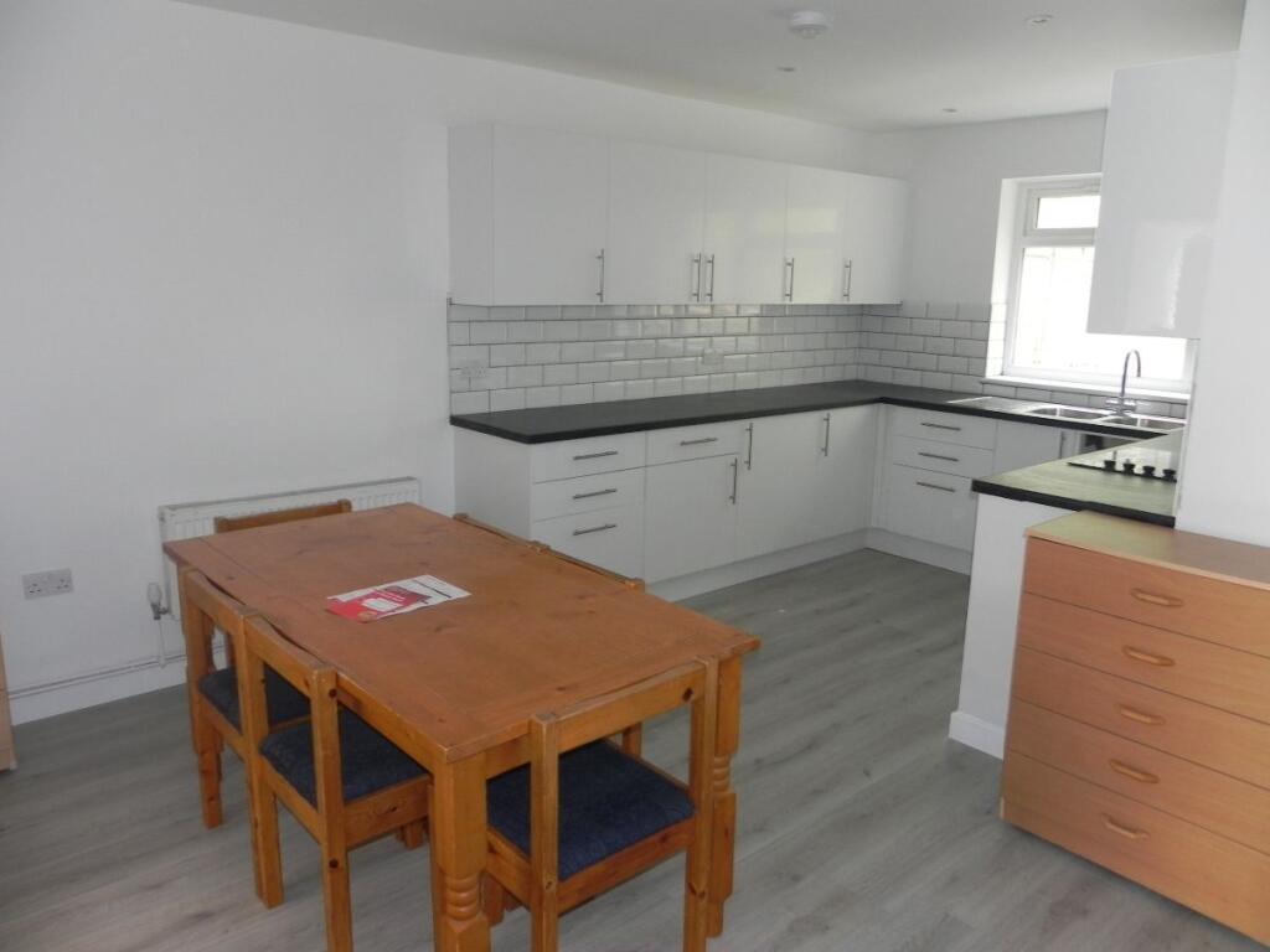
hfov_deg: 67.3
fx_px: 954
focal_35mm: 26
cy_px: 476
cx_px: 635
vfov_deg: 53.1
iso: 200
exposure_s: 1/30
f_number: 2.8
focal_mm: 4.6
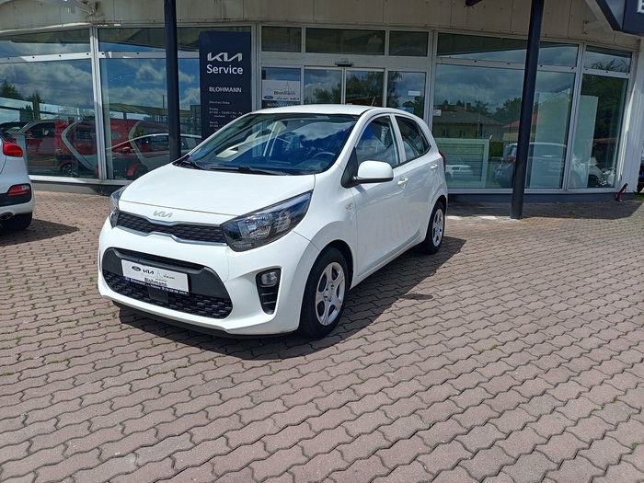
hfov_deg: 69.4
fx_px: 465
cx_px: 322
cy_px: 242
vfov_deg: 54.9
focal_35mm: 25
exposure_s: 1/1681
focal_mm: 4.69
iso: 101
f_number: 1.79
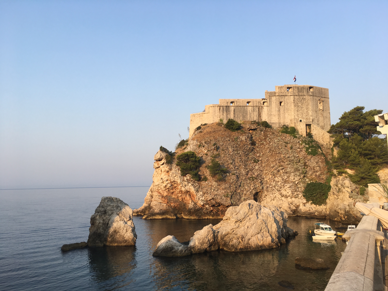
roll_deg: +1.5
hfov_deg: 61.7
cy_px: 146
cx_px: 194
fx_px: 325
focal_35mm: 29
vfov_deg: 48.2
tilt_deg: +8.9
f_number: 2.2
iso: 25
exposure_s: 1/705
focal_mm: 4.15
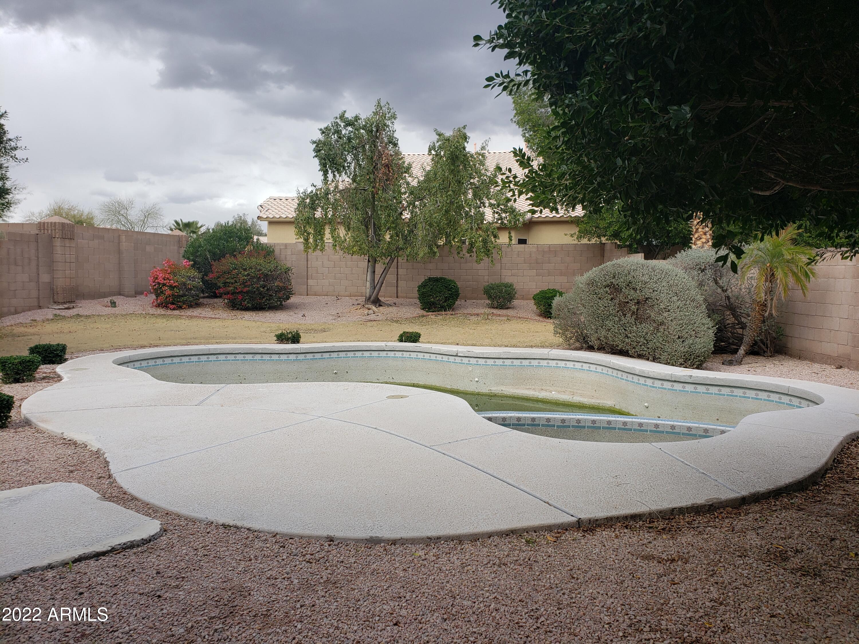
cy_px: 322
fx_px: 645
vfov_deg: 53.1
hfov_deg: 67.3
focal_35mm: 26
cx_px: 430
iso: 50
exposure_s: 1/708
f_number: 2.4
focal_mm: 4.3
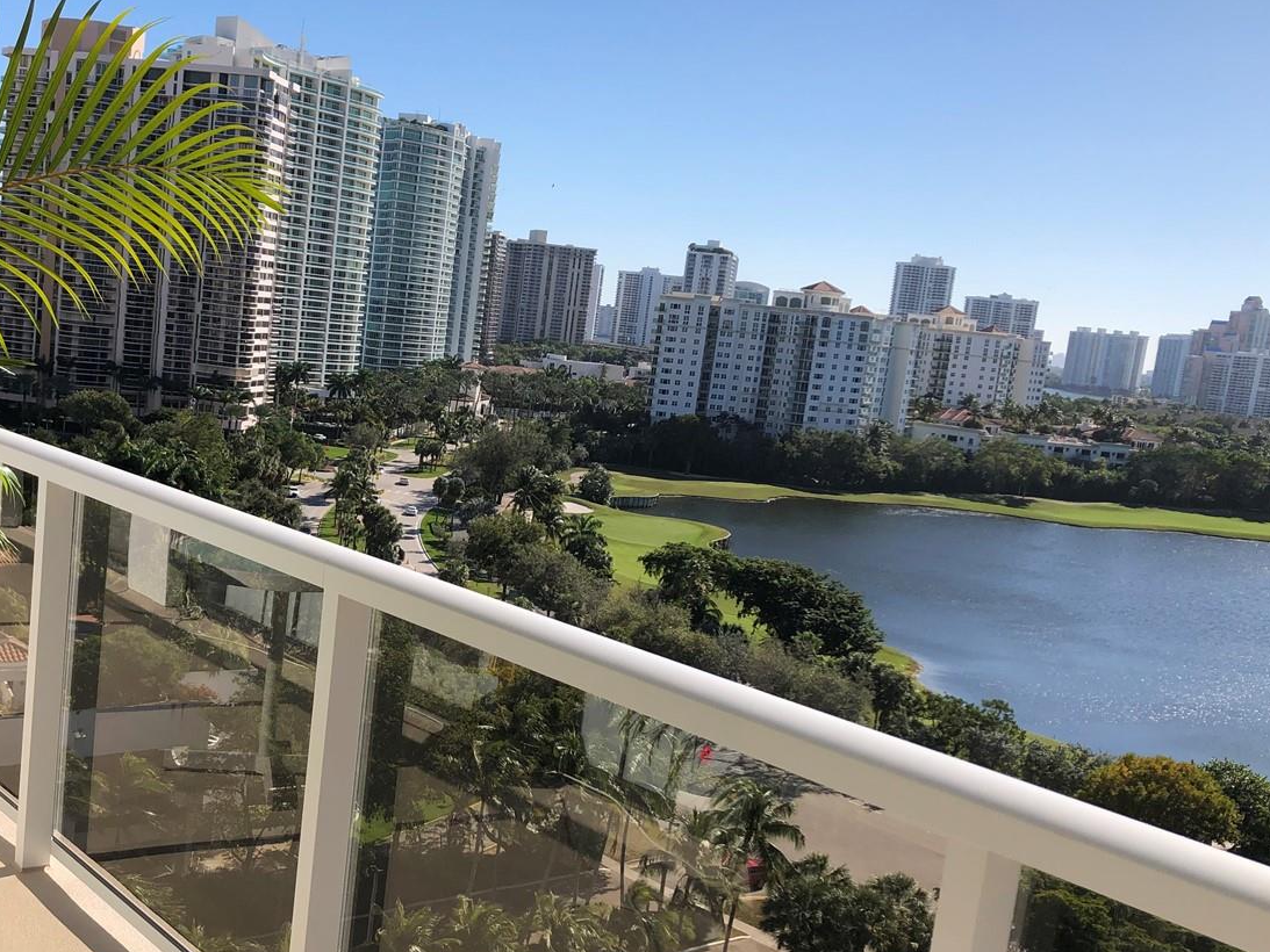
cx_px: 422
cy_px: 563
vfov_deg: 35.0
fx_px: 1504
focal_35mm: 41
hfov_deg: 45.1
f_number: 1.8
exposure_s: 1/2114
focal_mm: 4
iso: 20
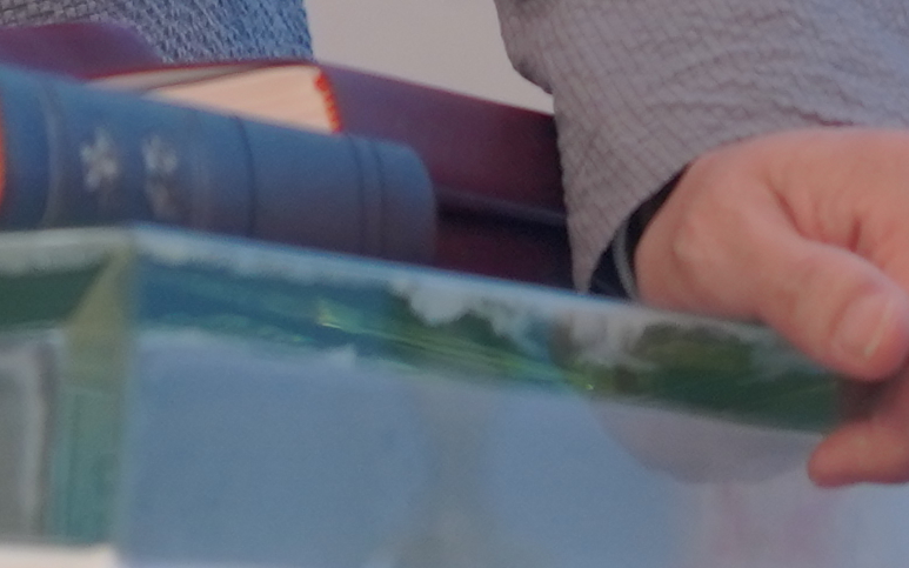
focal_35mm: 736
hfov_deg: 2.8
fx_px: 18232
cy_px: -1183
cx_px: -684
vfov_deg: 1.8
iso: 1000
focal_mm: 93
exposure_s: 1/100
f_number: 4
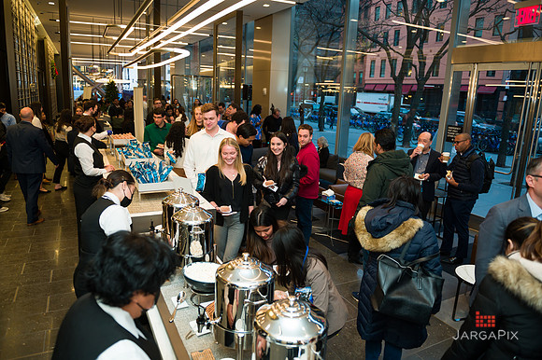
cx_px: 271
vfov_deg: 53.1
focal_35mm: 24
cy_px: 180
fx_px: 361
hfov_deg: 73.8
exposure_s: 1/200
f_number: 3.2
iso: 400
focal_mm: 24
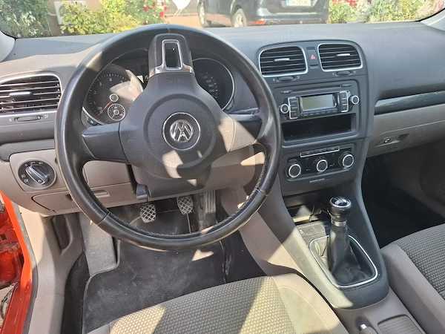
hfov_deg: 73.9
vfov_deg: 58.9
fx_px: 296
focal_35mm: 23
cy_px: 167
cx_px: 222
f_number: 1.8
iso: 50
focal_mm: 5.54
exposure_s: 1/119
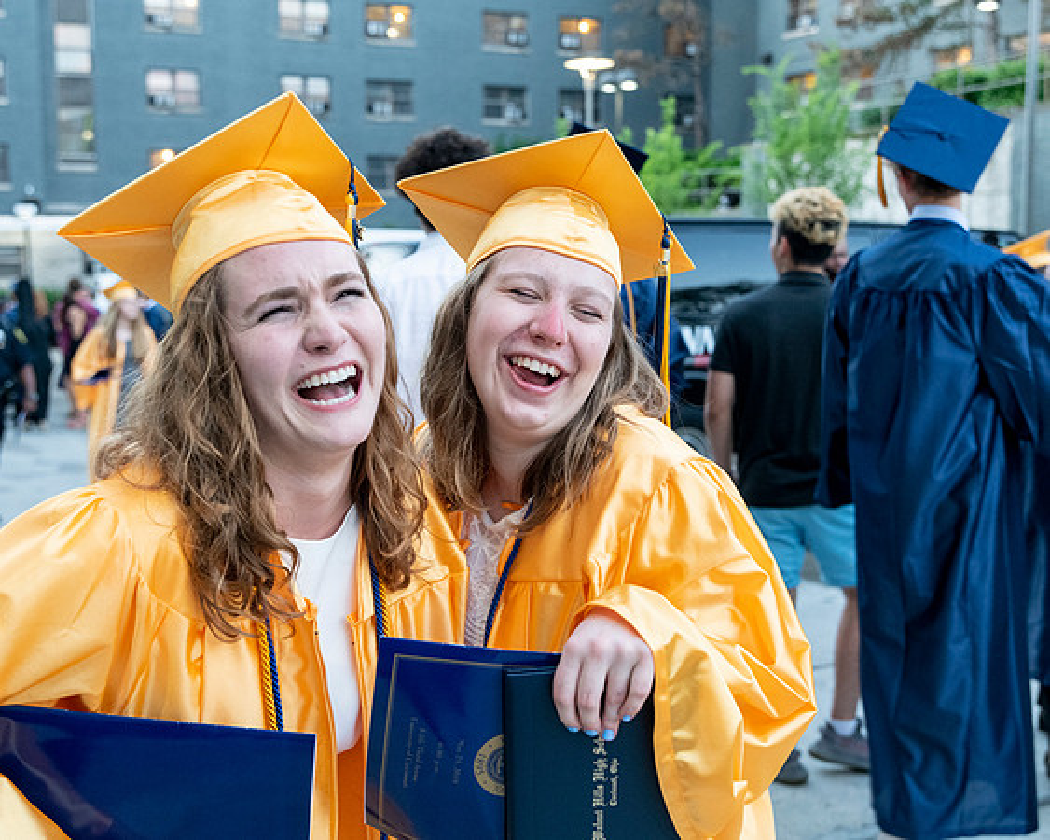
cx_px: 528
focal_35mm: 46
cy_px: 402
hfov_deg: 40.0
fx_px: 1444
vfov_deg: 32.4
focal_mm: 38
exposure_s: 1/100
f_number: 4
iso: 2000
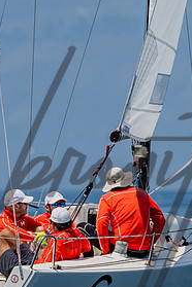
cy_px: 116
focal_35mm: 1951
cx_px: 81
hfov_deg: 0.7
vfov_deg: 1.1
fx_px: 15607
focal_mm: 400
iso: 125
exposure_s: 1/800
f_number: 6.3
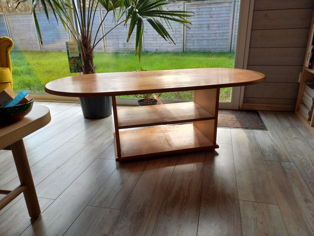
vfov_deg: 54.9
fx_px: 227
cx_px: 157
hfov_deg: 69.4
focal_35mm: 25
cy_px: 118
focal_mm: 4.65
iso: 50
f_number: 1.8
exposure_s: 1/116
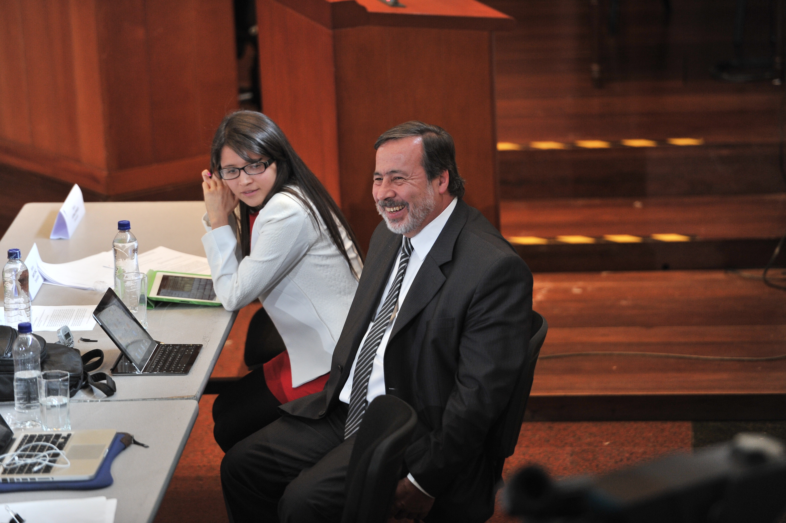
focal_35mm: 200
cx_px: 393
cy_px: 262
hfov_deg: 10.3
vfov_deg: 6.9
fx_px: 4364
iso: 1600
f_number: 2.8
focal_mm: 200
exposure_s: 1/250
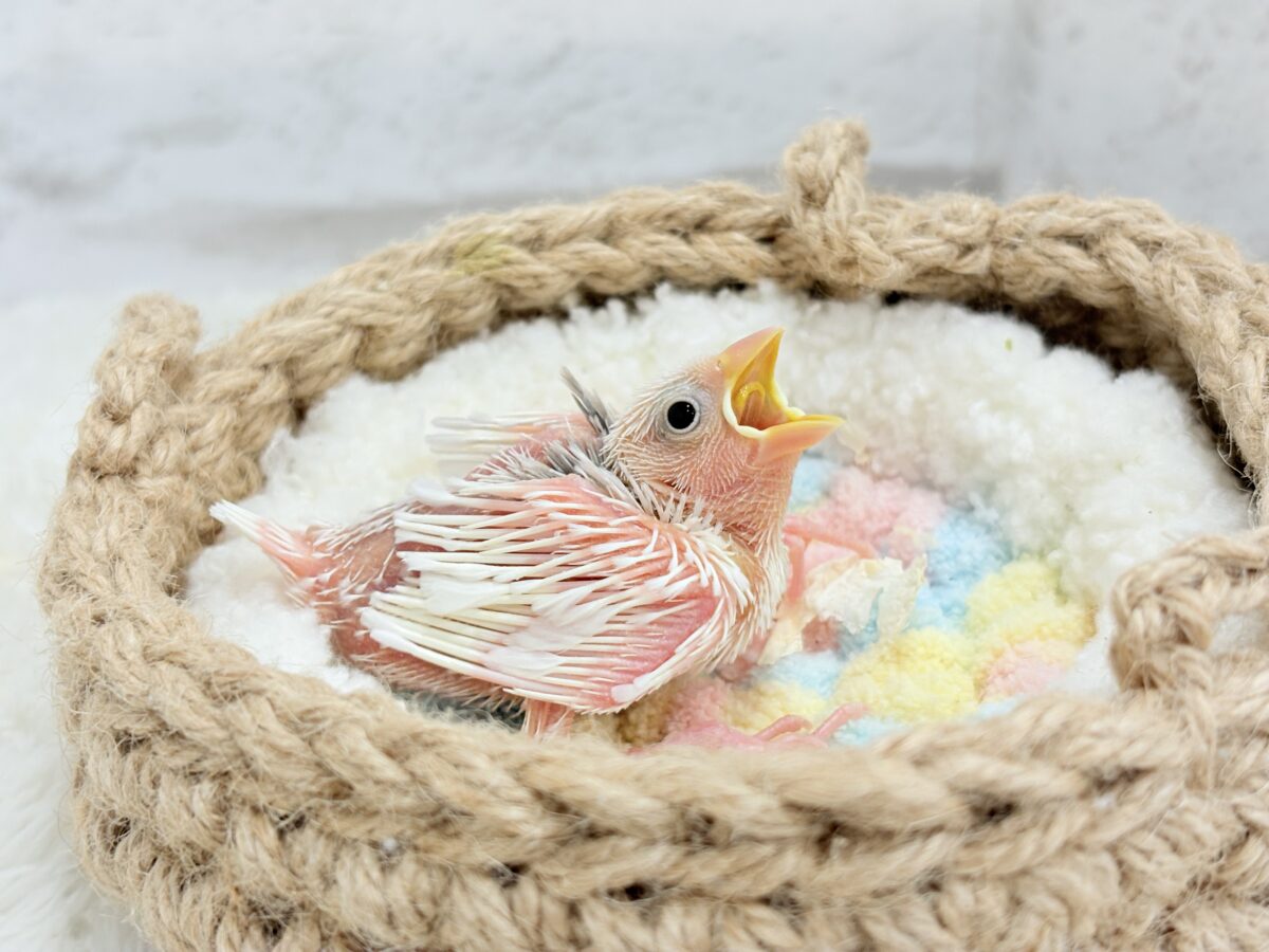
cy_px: 476
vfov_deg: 28.0
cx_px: 634
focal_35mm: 52
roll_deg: +1.7
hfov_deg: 36.8
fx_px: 1906
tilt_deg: -23.1
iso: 80
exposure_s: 1/100
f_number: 1.6
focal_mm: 5.96
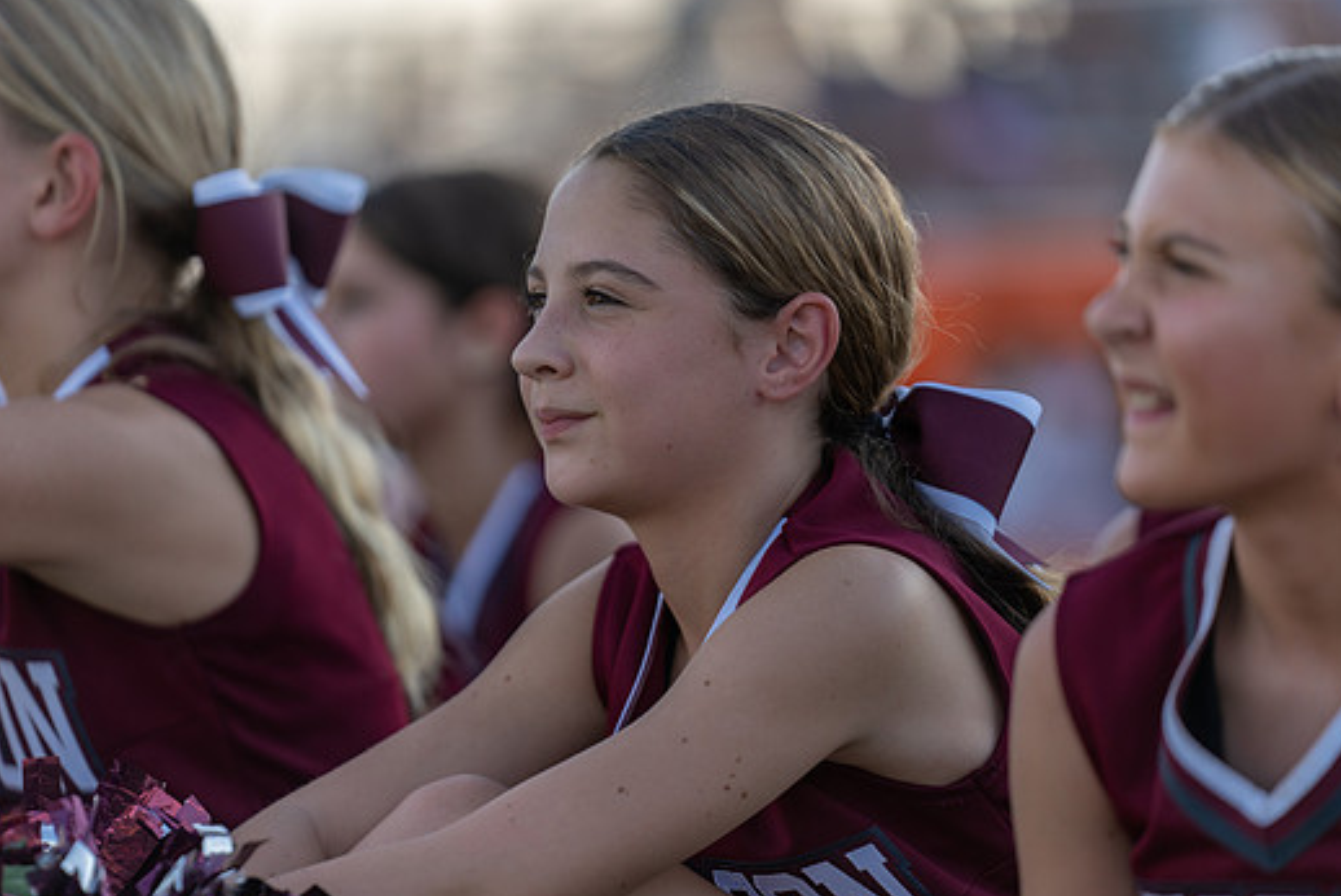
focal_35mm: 224
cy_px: 442
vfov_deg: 6.1
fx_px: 8348
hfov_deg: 9.2
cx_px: 637
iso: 100
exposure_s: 1/500
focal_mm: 200
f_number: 2.8
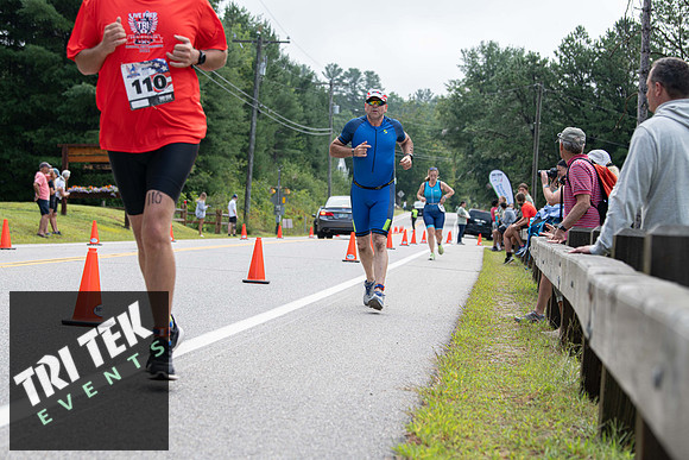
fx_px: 1531
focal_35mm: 80
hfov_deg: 25.4
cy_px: 230
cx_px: 344
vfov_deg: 17.1
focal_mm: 80
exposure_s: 1/250
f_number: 5
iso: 200
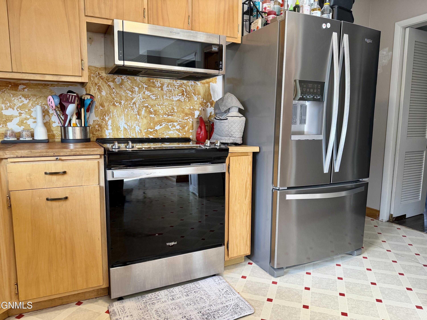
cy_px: 160
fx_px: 296
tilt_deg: -8.3
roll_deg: -0.1
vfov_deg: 56.8
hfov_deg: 71.6
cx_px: 214
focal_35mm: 24
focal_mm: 6.76
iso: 200
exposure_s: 1/120
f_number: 1.78
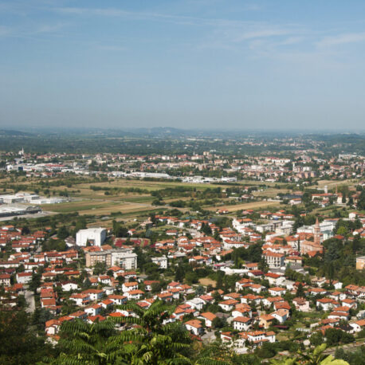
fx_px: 807
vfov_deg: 25.5
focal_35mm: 68
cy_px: 183
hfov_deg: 25.2
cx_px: 277
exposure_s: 1/200
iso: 200
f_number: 9
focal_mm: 35
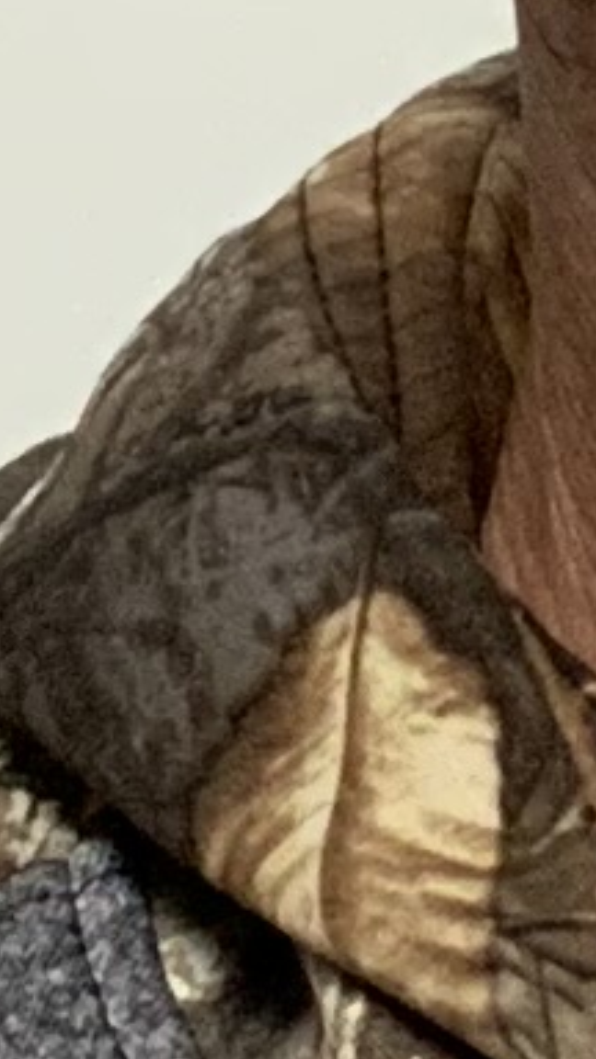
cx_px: 1084
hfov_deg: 3.6
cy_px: -585
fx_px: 9328
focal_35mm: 332
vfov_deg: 6.4
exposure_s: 1/60
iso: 100
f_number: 1.8
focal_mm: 3
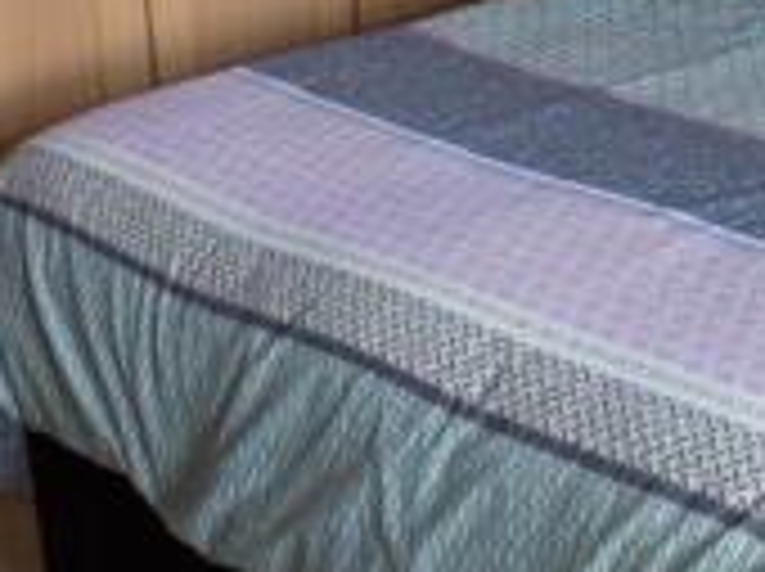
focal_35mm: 79
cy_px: 11
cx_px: 880
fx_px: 1743
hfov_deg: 23.0
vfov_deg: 18.2
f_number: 3.1
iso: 140
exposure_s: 1/30
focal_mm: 4
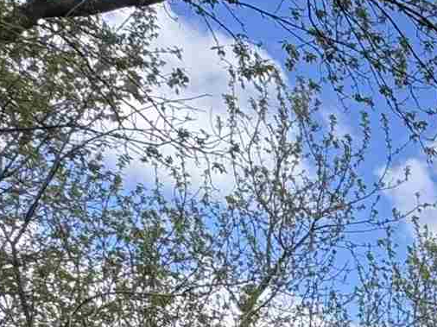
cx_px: 959
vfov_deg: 14.5
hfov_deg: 15.9
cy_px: 651
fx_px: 1073
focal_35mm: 85
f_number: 2.2
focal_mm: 2.22
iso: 40
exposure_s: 1/525
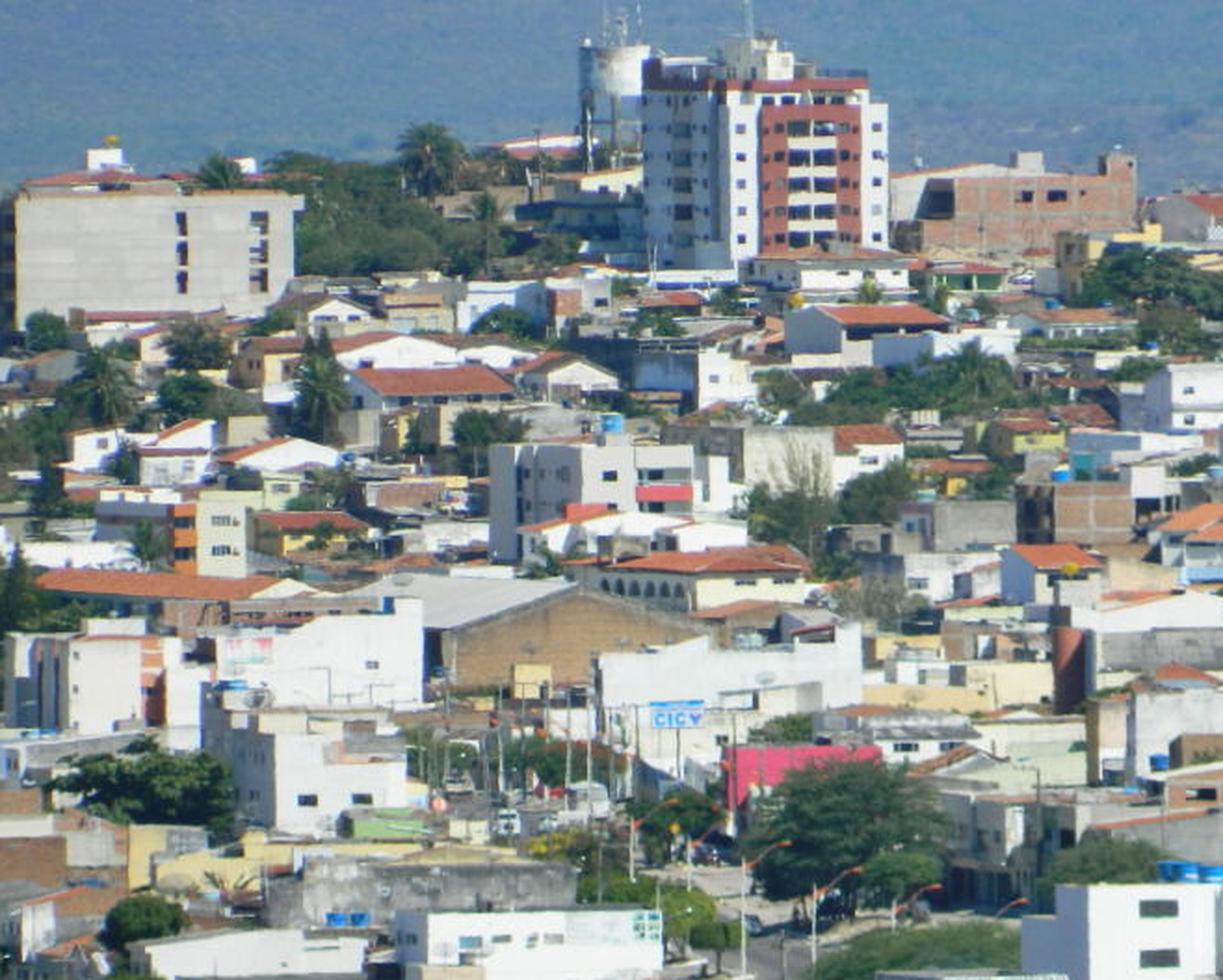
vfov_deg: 1.9
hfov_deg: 2.4
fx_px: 28861
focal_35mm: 797
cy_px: 595
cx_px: 829
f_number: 5.8
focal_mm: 94.5
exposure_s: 1/640
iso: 80
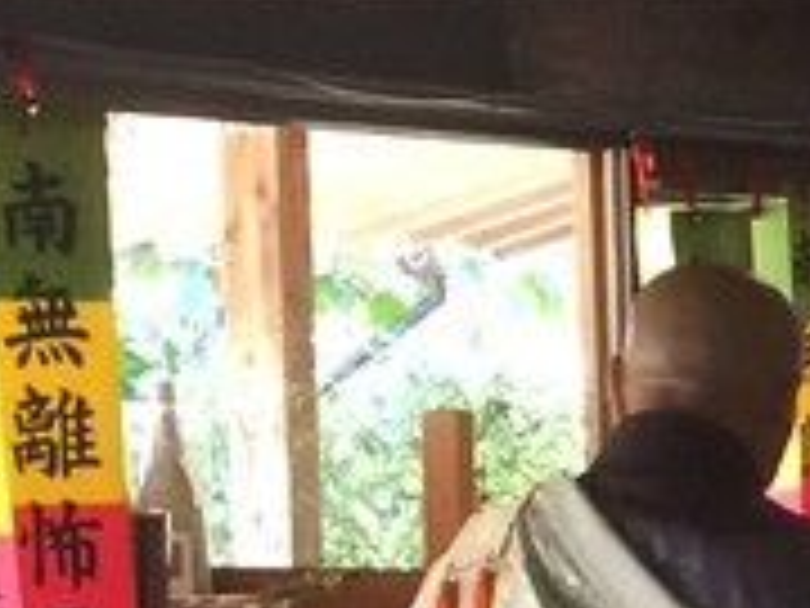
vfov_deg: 7.6
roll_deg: -0.9
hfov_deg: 9.3
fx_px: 4516
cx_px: 1868
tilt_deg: -5.8
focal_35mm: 193
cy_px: 779
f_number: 2.2
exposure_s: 1/30
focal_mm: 4.15
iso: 125
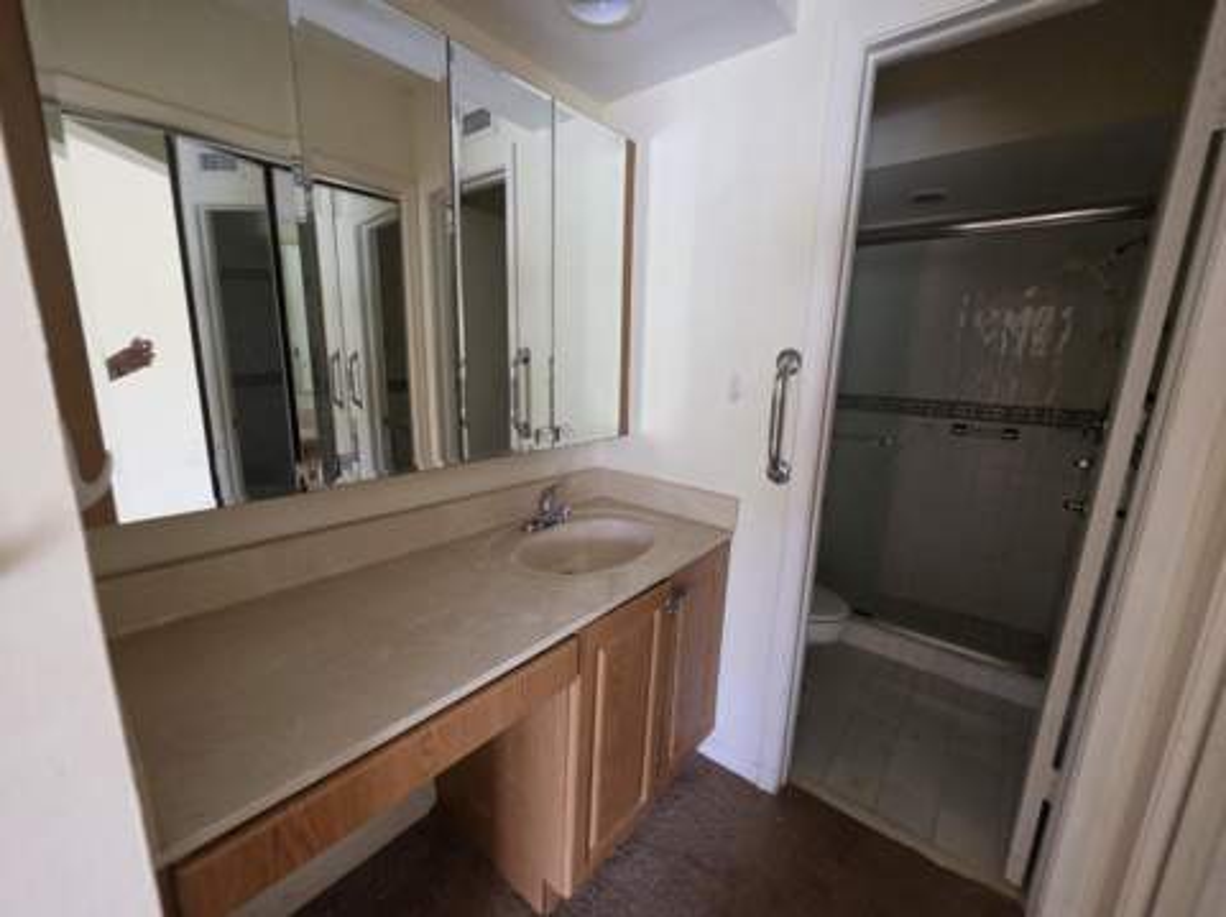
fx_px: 460
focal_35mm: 13
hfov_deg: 106.2
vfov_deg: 89.8
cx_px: 613
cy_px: 458
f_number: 1.9
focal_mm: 2.2
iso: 400
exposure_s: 1/60
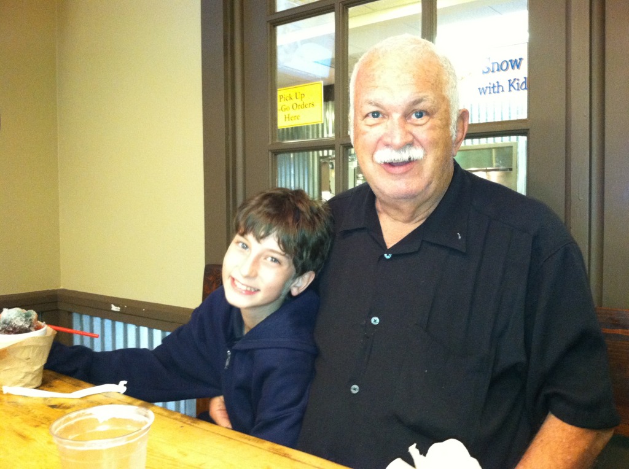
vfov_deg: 40.6
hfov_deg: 52.7
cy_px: 234
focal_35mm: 35
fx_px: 635
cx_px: 314
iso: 500
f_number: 2.8
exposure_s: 1/15
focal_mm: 3.85
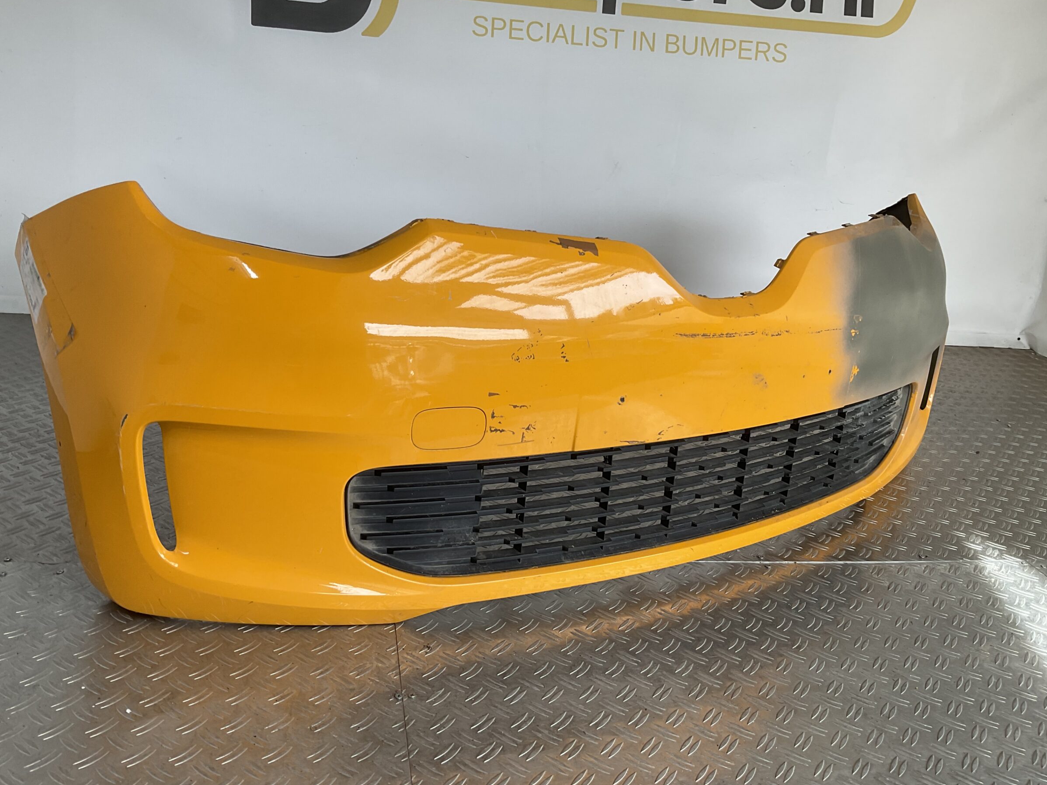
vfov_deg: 45.4
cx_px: 497
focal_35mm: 31
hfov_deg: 58.3
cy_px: 373
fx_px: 938
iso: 20
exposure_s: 1/120
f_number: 1.8
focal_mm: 3
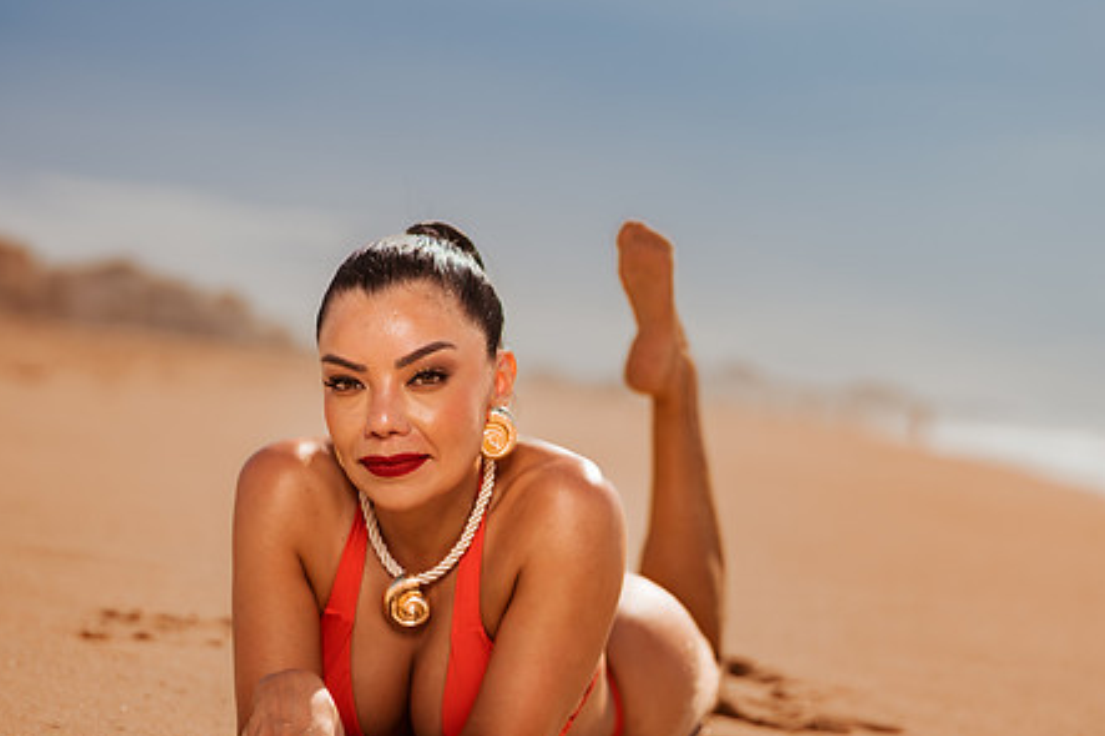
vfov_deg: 17.9
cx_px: 584
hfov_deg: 26.7
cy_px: 478
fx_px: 2332
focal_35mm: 76
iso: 50
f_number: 2
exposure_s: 1/8000
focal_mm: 58
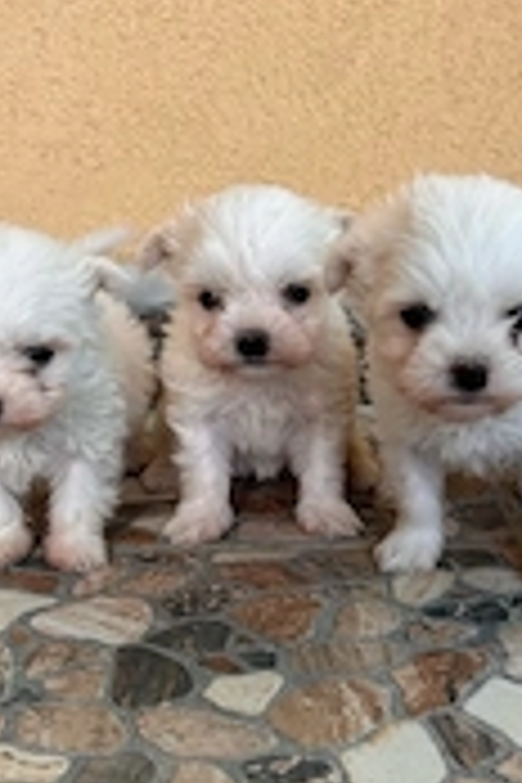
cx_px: 392
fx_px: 1348
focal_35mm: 62
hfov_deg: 21.7
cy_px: 500
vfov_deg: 32.2
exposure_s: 1/121
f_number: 1.5
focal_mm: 5.7
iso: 50
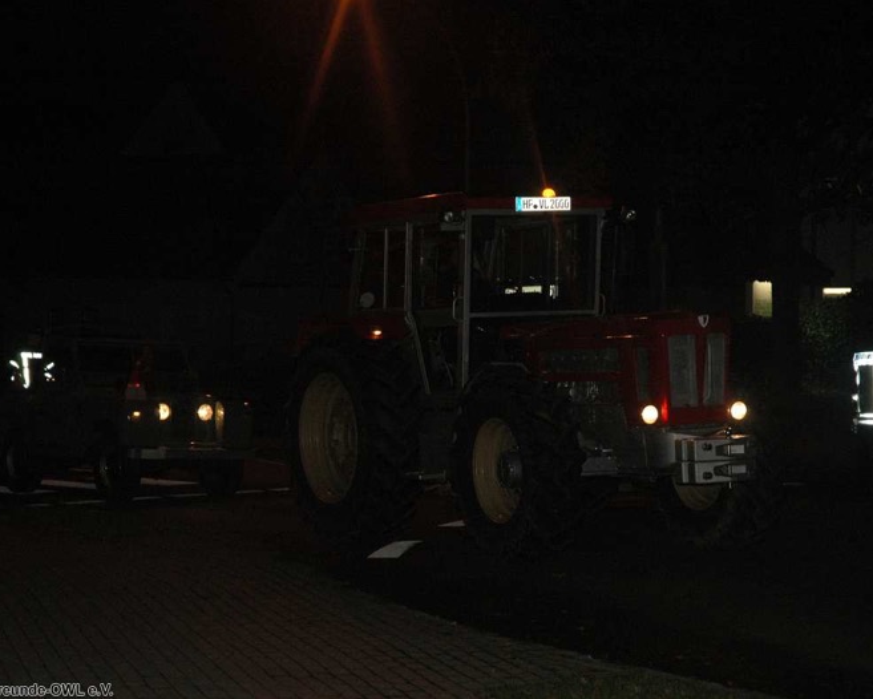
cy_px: 352
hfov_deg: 21.5
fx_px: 2300
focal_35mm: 89
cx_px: 446
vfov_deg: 17.3
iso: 720
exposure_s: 1/60
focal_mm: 52
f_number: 5
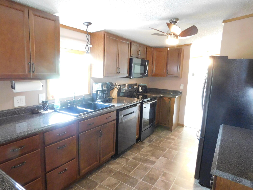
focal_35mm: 23
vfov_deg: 58.9
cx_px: 126
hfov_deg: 73.9
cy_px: 95
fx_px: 168
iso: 640
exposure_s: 1/8
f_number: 3
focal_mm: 4
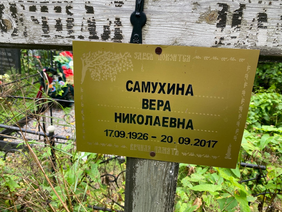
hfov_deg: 67.3
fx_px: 212
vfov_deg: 53.1
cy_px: 106
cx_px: 141
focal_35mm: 26
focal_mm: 4.25
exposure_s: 1/121
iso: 32
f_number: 1.8
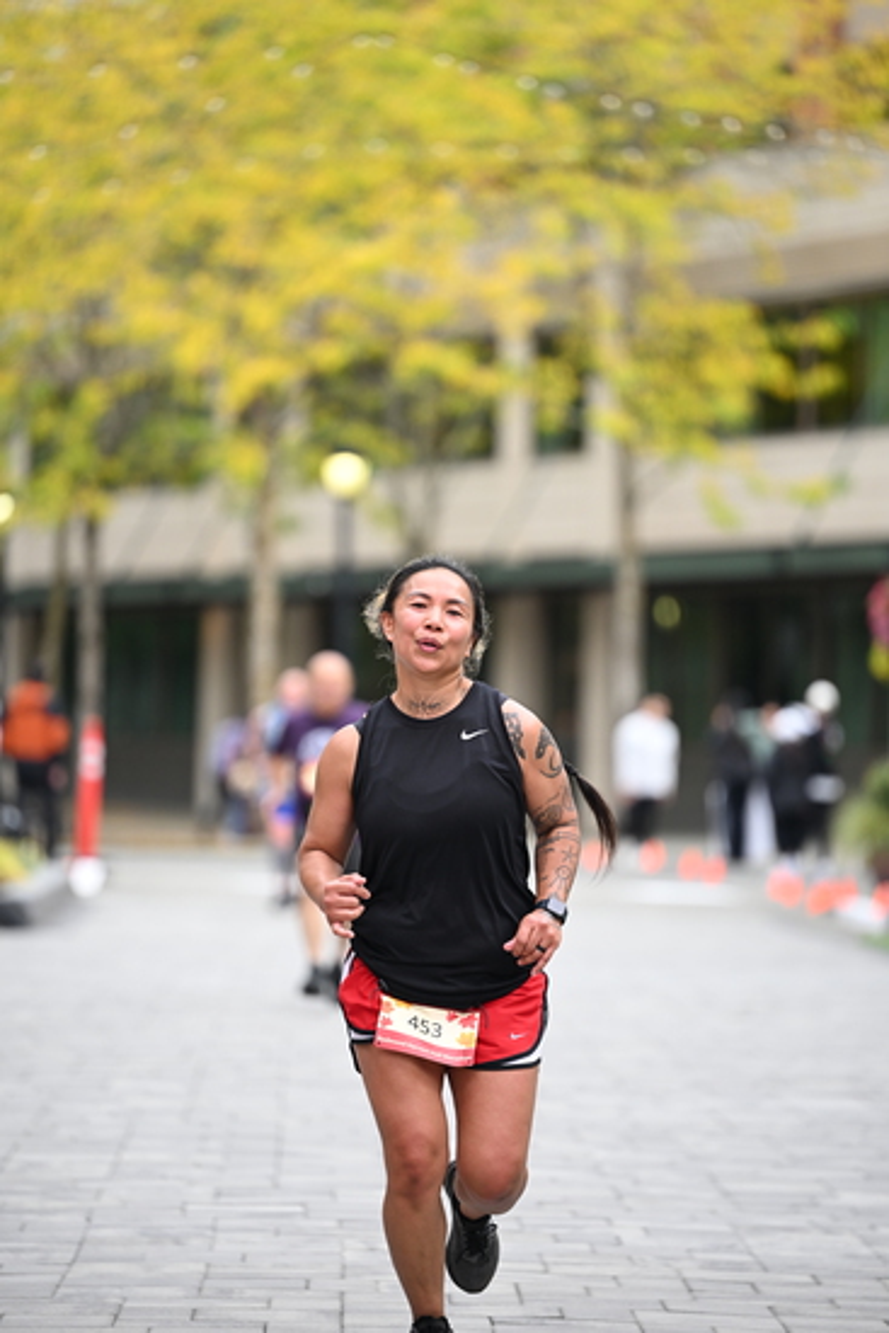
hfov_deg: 7.6
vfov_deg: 11.4
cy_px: 666
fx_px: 6663
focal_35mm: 180
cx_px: 444
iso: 640
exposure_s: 1/1600
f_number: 2.8
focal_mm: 180
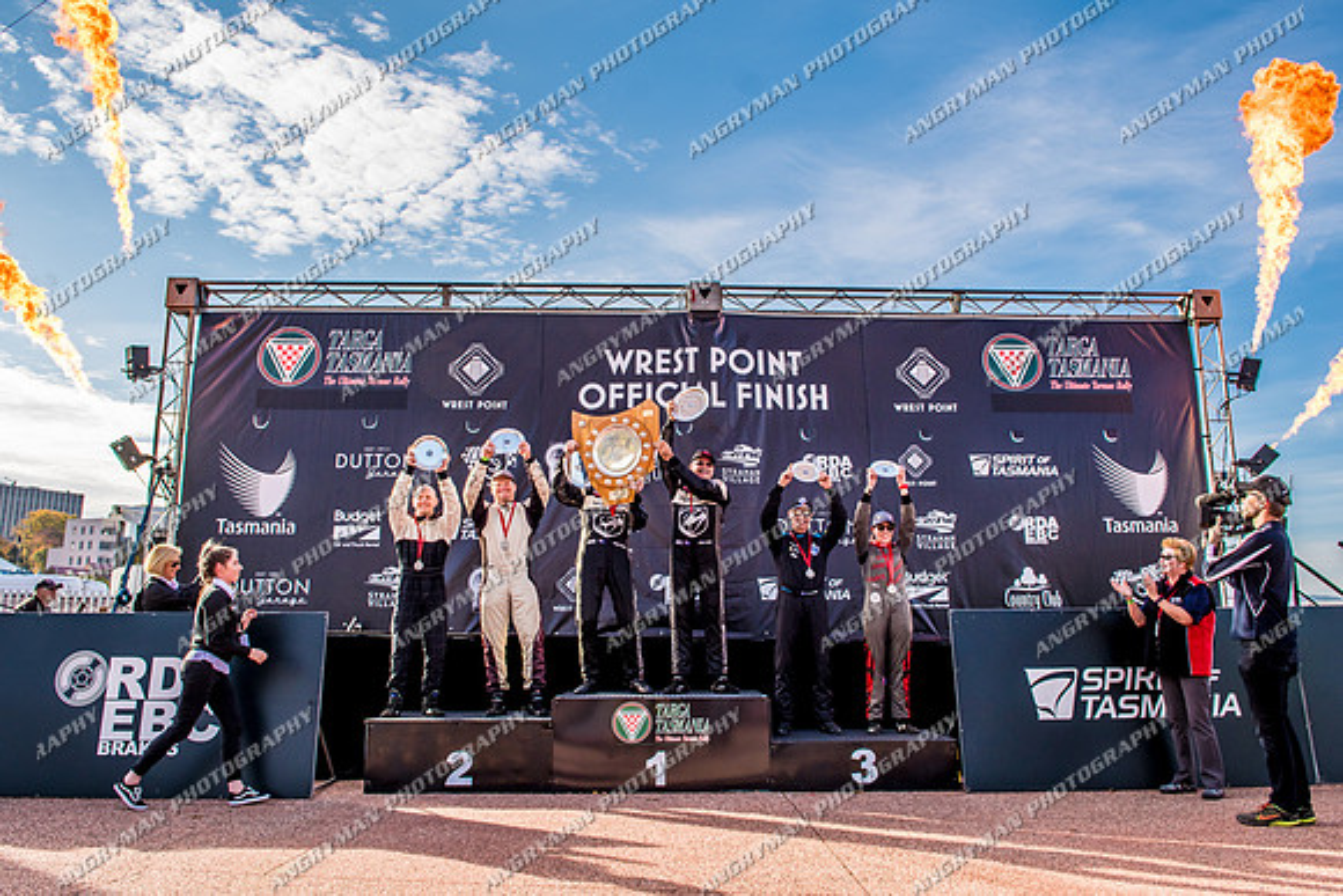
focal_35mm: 26
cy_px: 448
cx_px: 672
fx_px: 970
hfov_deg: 69.4
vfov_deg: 49.6
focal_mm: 17
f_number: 5.6
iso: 200
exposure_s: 1/640
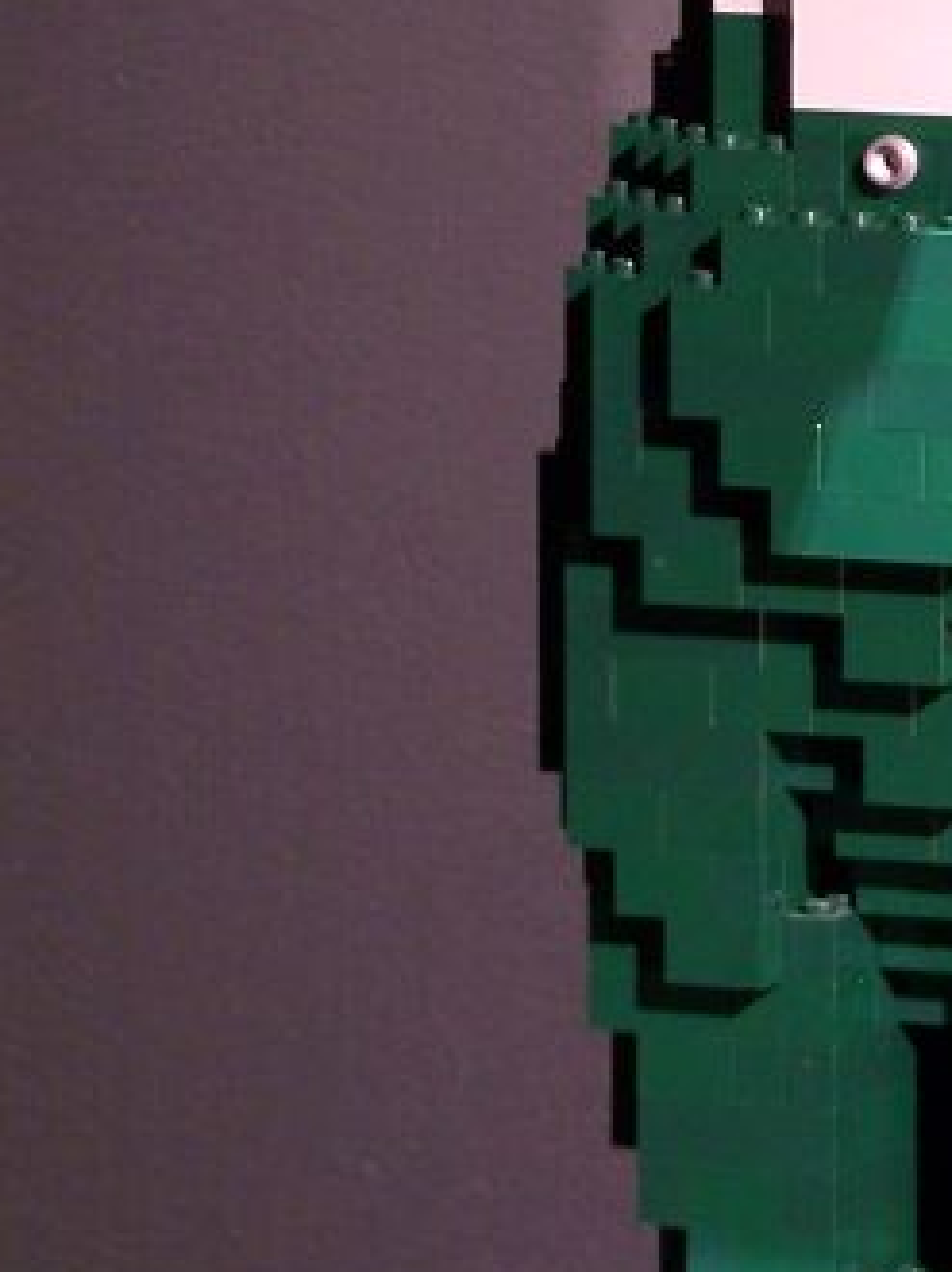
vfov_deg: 6.1
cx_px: 1048
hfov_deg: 4.5
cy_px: 89
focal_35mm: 326
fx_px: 11970
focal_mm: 17.5
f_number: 3.2
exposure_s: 1/2
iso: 80
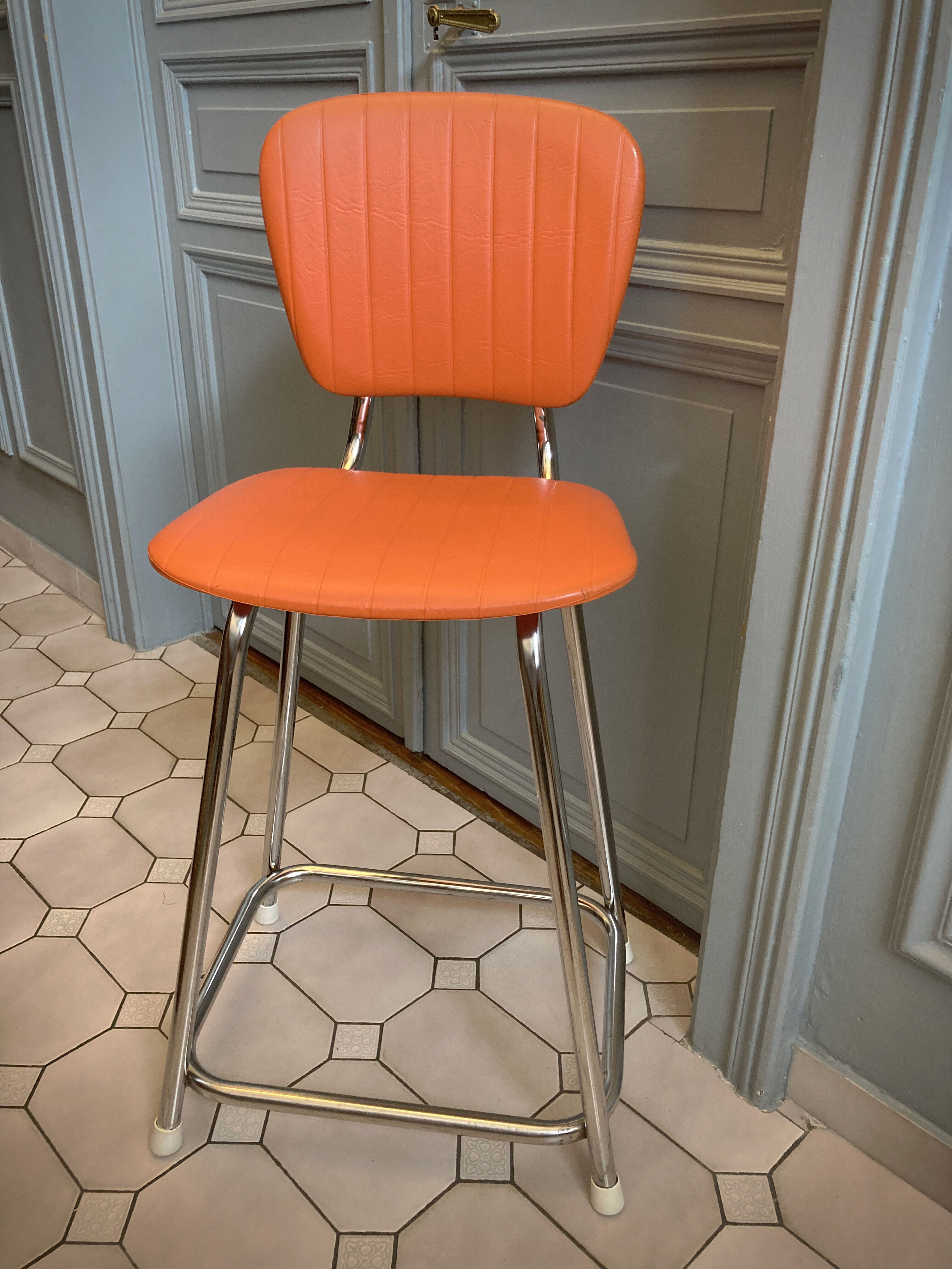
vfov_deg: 63.4
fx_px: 1027
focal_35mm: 28
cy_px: 634
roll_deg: +1.1
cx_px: 476
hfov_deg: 49.7
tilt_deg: -24.9
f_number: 1.8
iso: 200
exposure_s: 1/50
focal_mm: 3.99
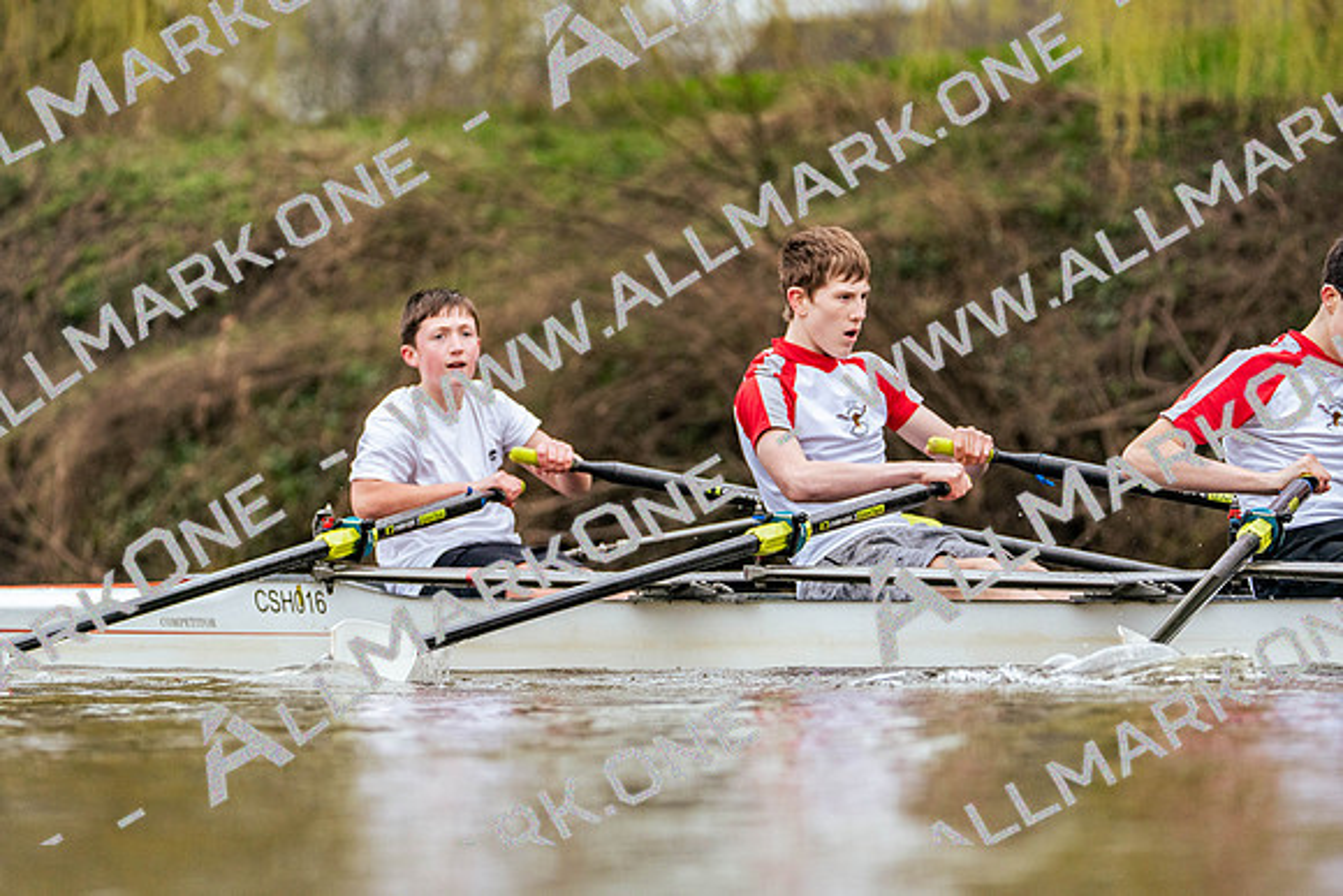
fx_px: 10671
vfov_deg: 4.8
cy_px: 448
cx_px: 672
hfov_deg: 7.2
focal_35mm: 286
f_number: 6.3
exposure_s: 1/2000
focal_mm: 286
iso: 3200
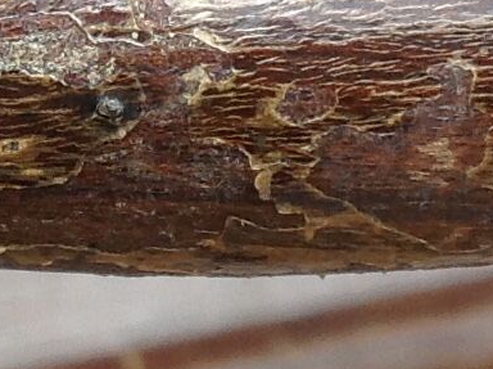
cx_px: 26
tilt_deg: -17.6
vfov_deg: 6.2
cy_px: -90
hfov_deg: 8.4
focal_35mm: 236
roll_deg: -4.2
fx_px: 3357
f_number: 2.4
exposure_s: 1/293
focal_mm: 4.28
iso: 50
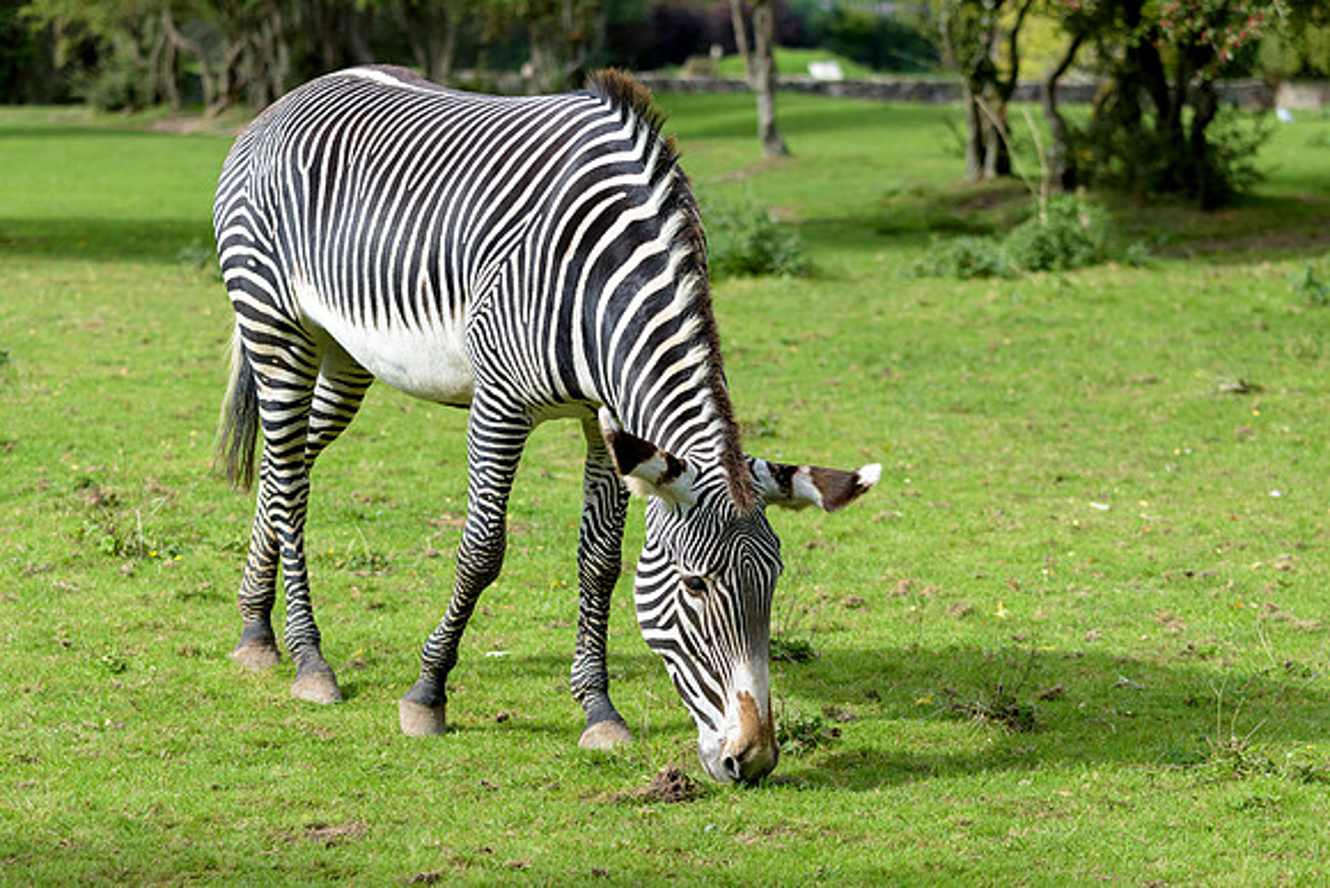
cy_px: 523
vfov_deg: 9.7
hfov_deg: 14.5
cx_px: 643
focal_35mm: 141
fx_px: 5223
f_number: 4.8
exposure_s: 1/1250
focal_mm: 120
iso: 400
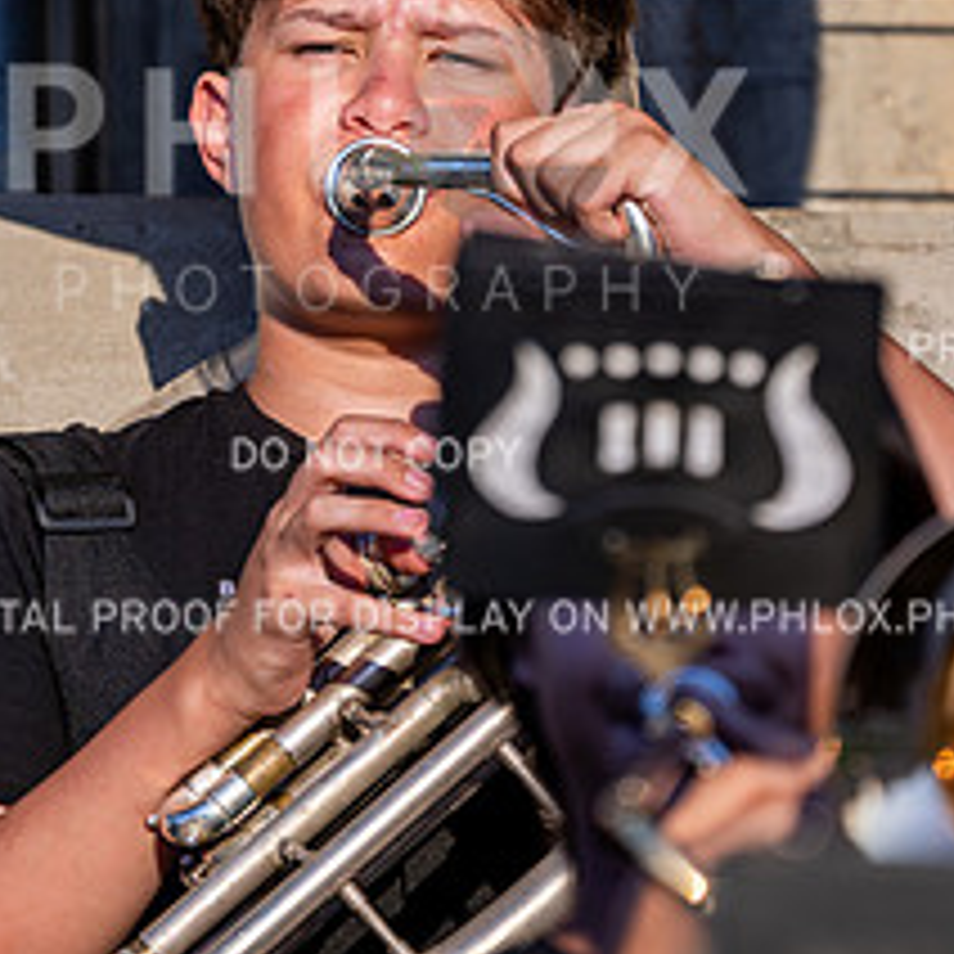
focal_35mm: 1571
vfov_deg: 1.1
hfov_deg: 1.1
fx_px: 48984
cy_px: 188
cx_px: 380
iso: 180
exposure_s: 1/1250
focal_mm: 560
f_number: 4
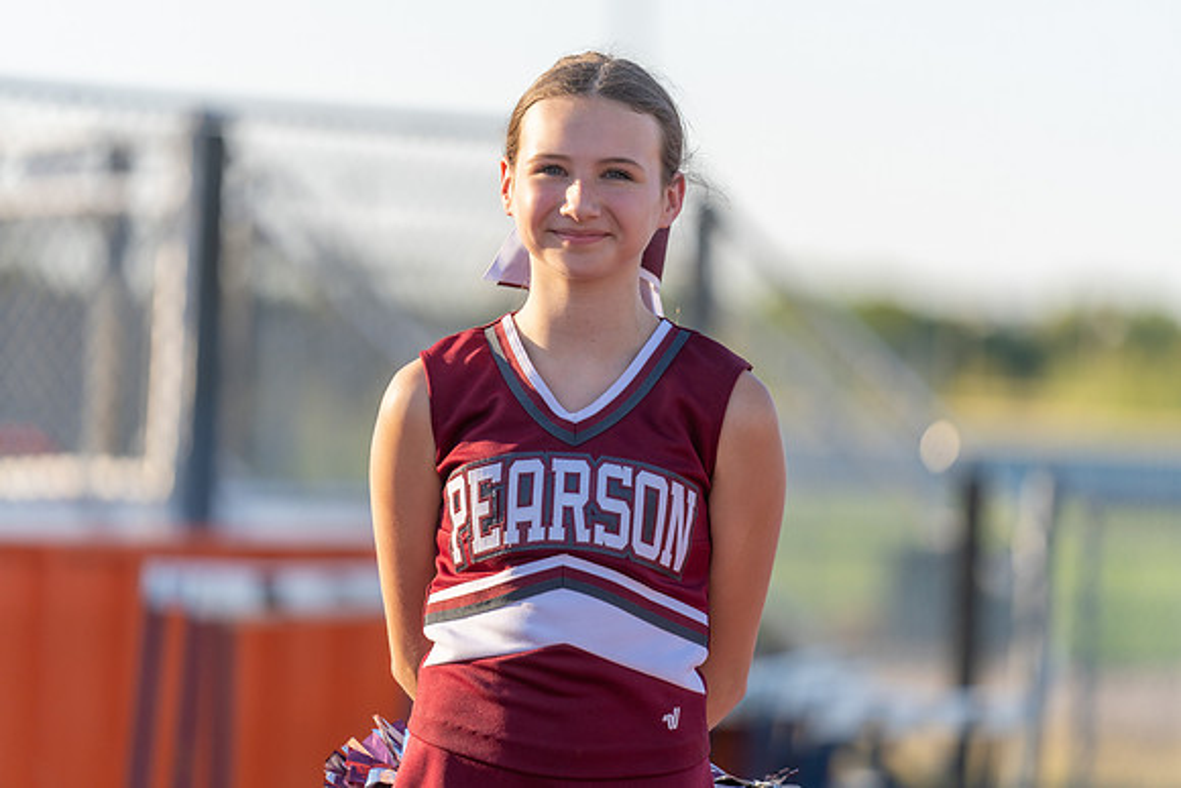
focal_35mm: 200
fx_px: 6562
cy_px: 394
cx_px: 590
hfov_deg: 10.3
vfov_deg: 6.9
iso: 100
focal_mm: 200
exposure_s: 1/1000
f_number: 2.8
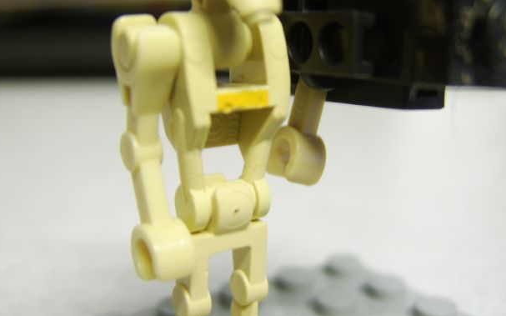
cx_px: 288
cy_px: 131
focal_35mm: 39
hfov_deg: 50.2
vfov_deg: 32.7
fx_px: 538
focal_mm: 8.13
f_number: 2.7
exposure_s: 1/6
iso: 71
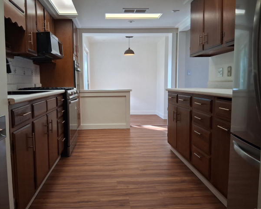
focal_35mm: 28
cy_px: 104
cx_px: 117
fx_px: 216
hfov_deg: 62.0
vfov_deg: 51.6
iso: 320
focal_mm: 3.98
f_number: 1.8
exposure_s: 1/120
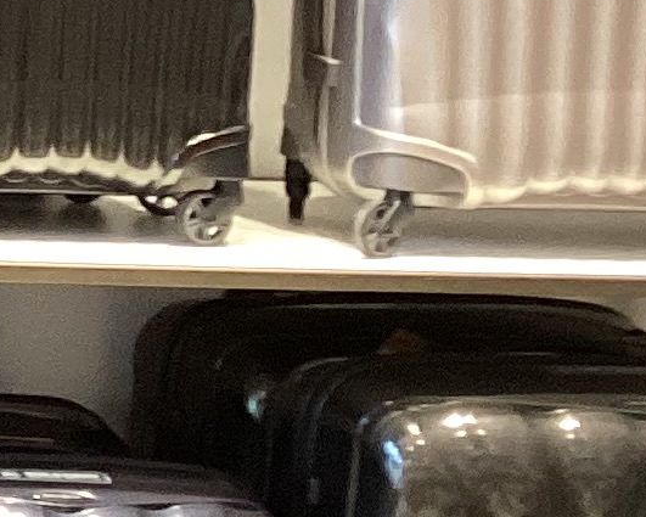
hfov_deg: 9.0
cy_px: -67
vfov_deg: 8.2
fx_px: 3557
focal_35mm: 186
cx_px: -1099
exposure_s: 1/50
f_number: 2.4
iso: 125
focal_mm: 3.3
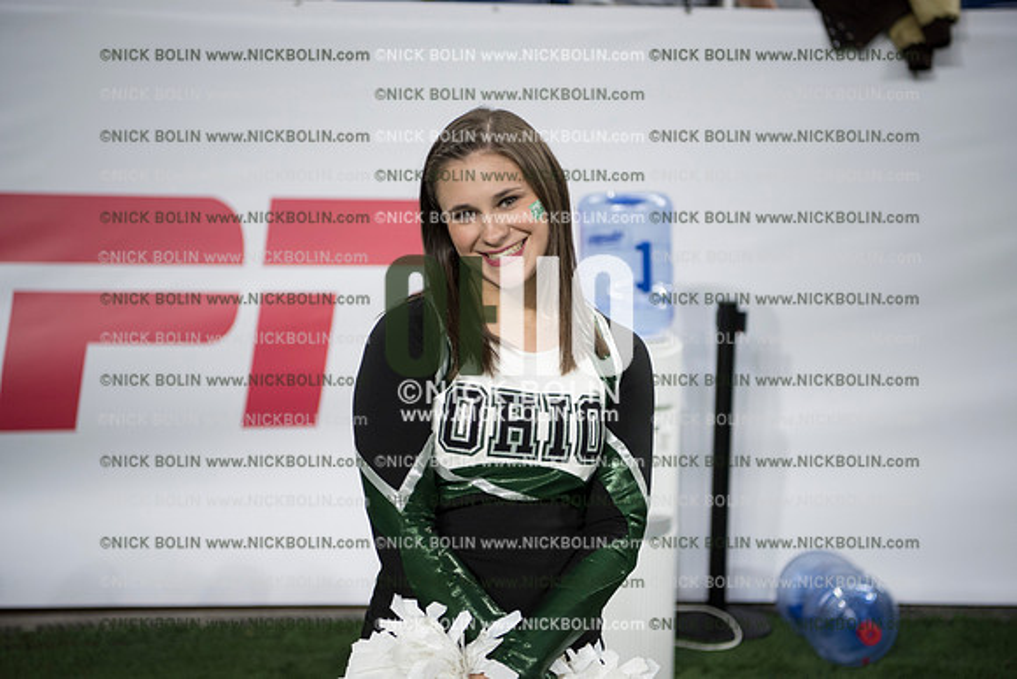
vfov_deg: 22.6
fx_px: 1695
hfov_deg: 33.4
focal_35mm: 60
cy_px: 340
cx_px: 508
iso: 1250
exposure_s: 1/800
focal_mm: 60
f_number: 2.8
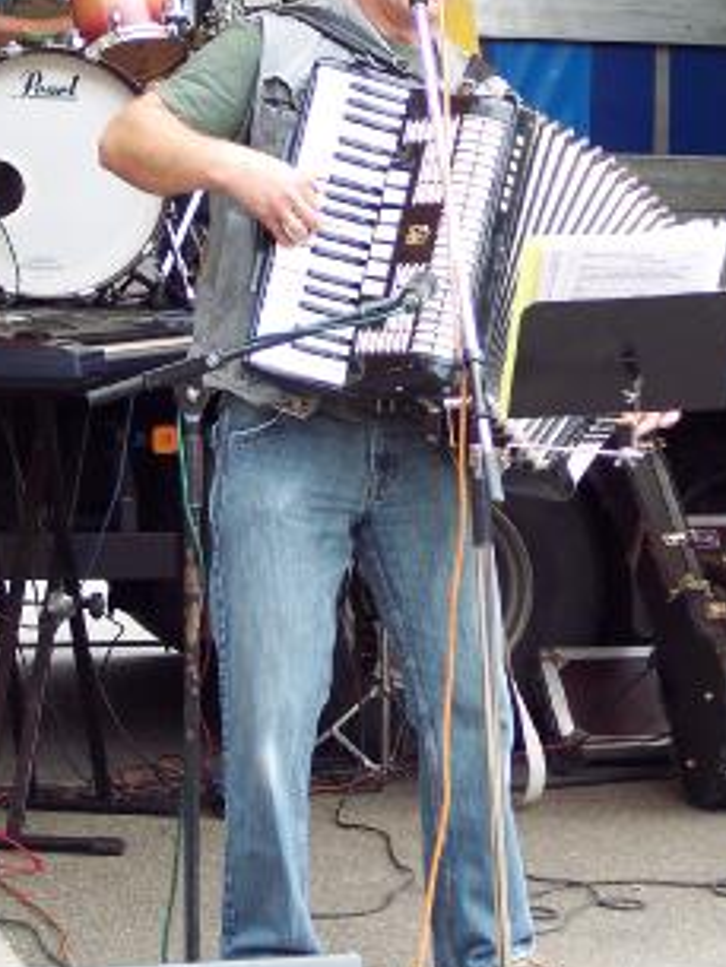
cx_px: 499
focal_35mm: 128
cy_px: 431
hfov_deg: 11.6
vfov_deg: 15.4
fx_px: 3577
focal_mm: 16
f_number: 4
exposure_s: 1/125
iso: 100
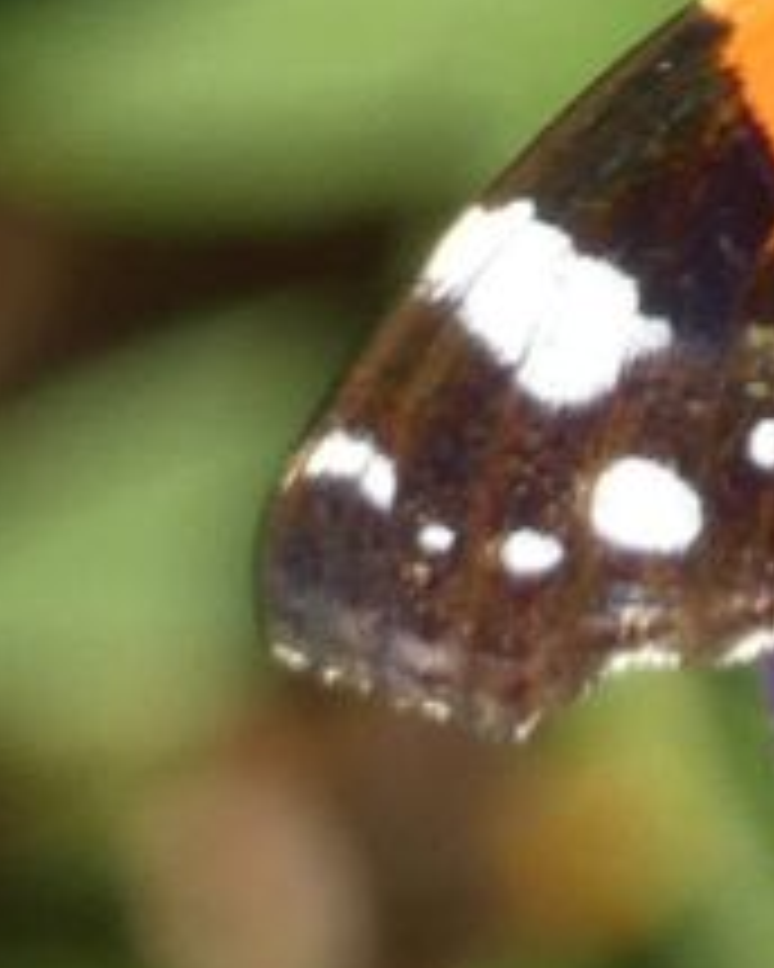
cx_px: 1379
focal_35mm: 1196
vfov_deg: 1.6
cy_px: -50
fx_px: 34247
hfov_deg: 1.3
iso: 80
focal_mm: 55.4
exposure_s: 1/80
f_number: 5.6
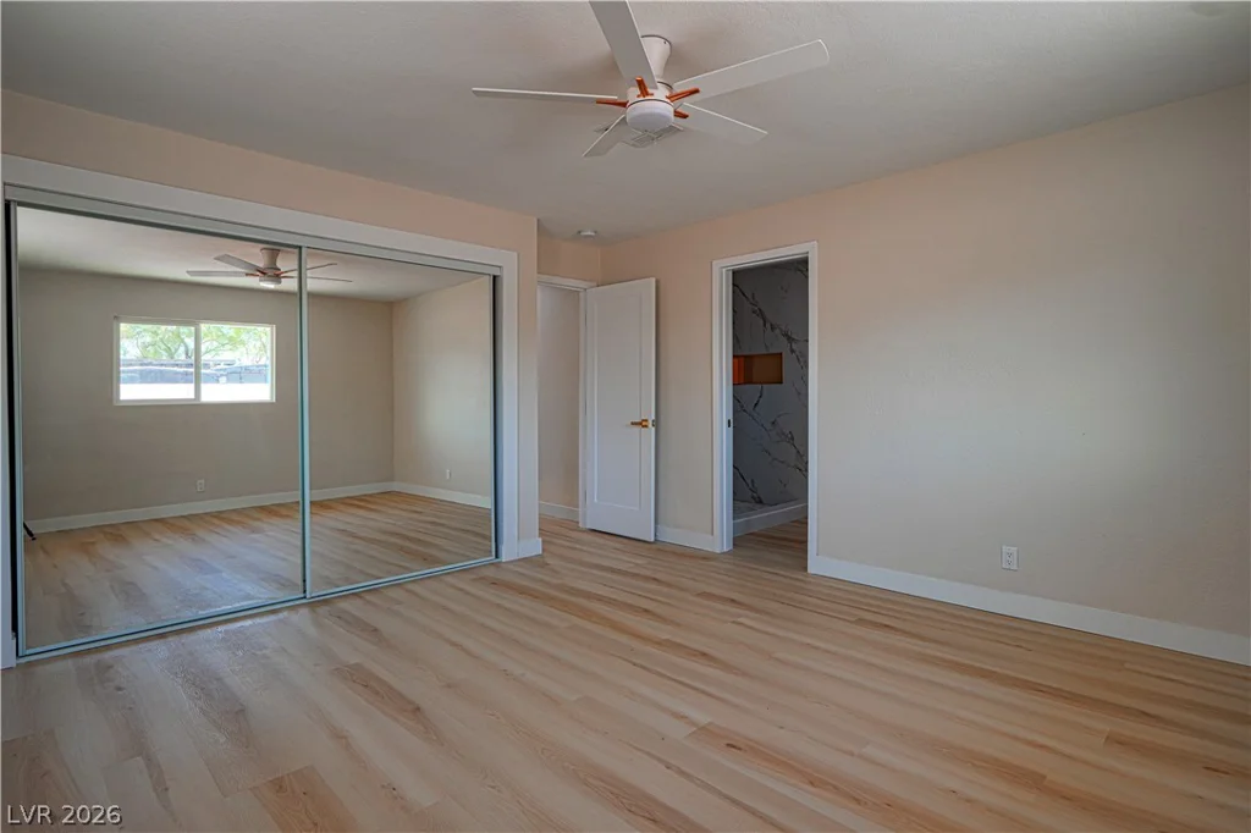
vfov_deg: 67.3
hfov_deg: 90.0
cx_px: 626
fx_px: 625
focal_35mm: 18
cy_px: 416
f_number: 11
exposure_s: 4
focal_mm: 12
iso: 100
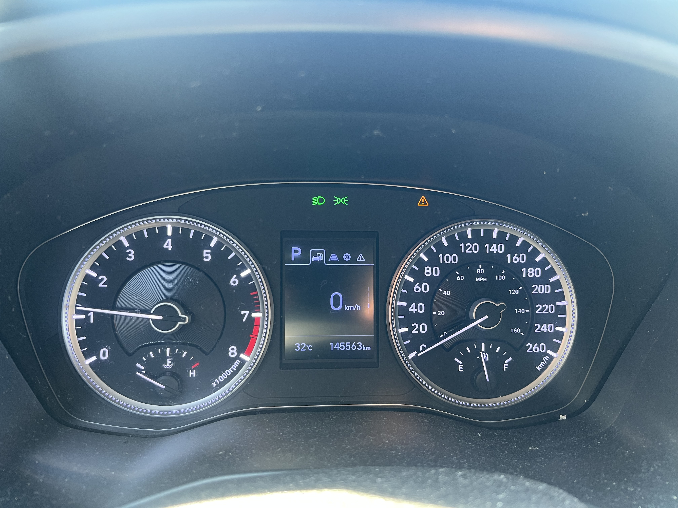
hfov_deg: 67.3
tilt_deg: -21.7
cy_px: 254
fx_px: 509
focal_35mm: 26
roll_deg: +0.5
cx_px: 339
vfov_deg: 53.1
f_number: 1.5
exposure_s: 1/70
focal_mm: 5.7
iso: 125
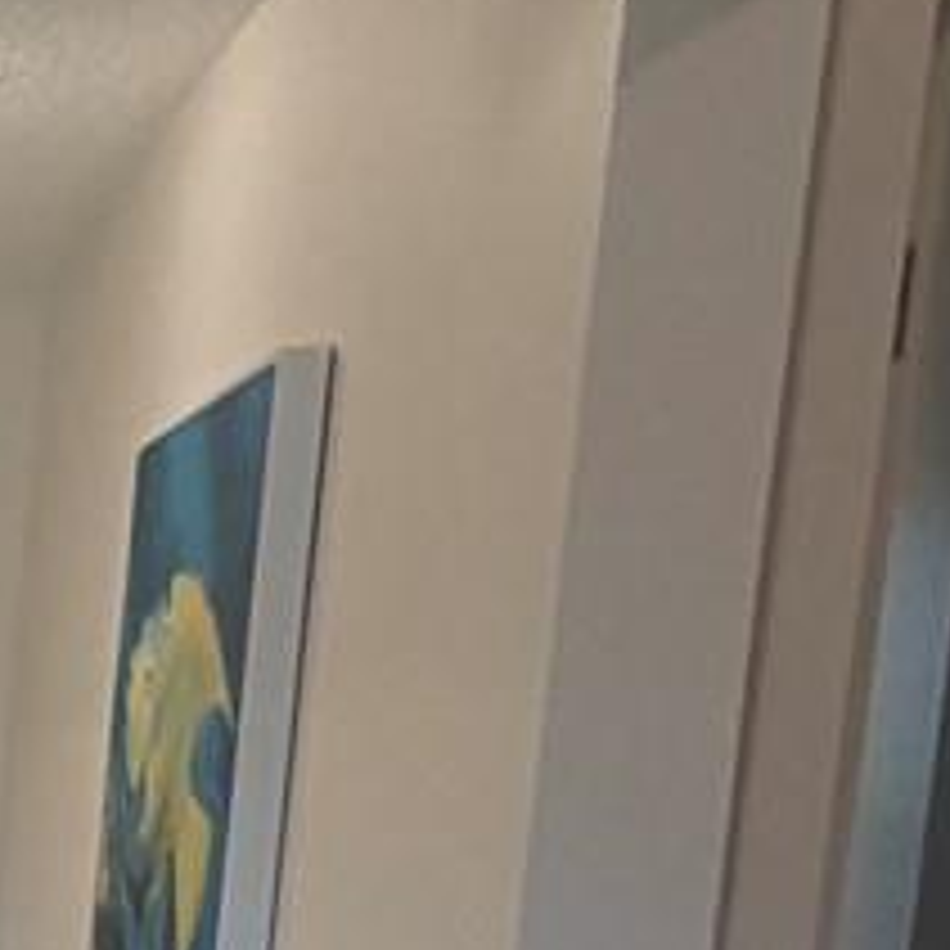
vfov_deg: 17.6
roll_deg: -2.4
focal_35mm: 94
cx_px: -1670
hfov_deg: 12.1
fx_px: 2919
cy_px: 1157
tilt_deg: -5.7
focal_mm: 2.22
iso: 160
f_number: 2.2
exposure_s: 1/120
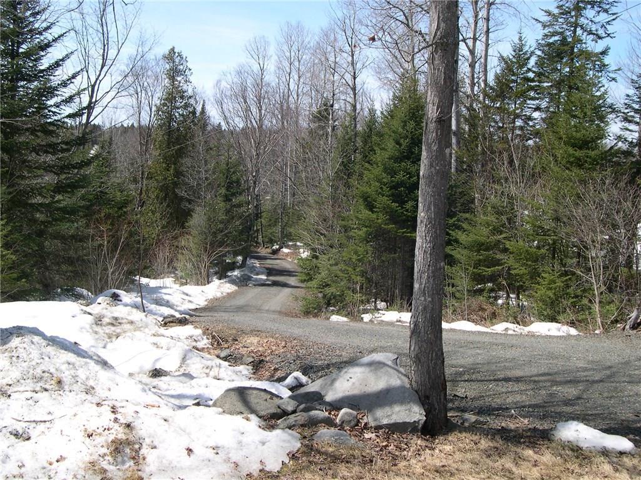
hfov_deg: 49.0
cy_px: 240
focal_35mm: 38
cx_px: 320
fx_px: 704
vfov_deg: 37.7
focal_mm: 8
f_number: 7.6
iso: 100
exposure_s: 1/138
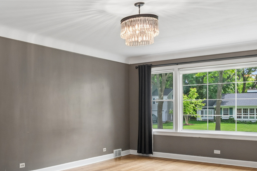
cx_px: 54
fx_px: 278
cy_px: 109
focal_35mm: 39
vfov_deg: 34.0
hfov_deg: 47.1
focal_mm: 10
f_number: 8
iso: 250
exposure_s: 1/40
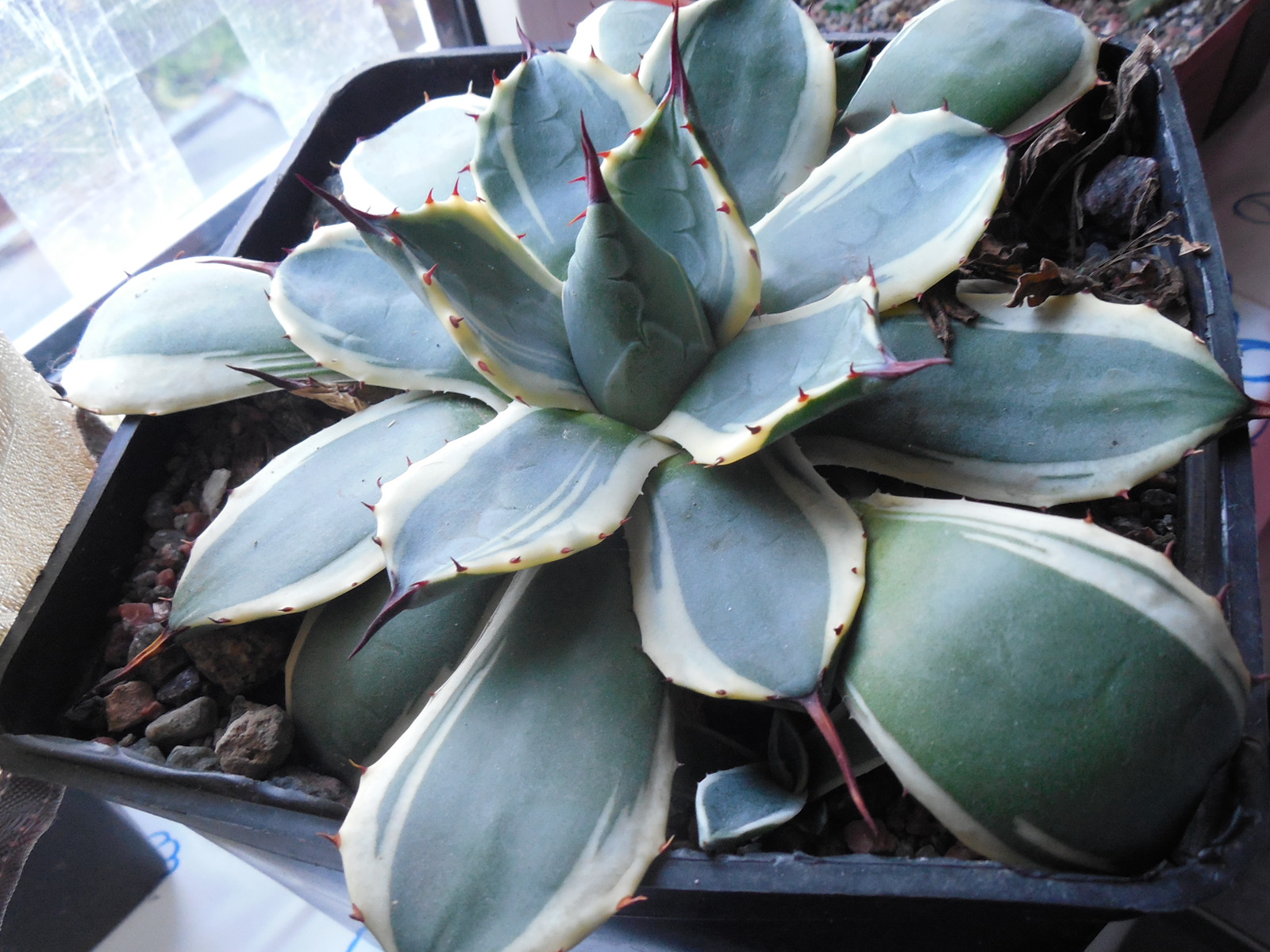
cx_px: 635
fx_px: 1137
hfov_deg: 58.4
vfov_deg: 45.4
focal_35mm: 31
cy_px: 476
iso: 400
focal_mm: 5.6
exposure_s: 1/25
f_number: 3.6
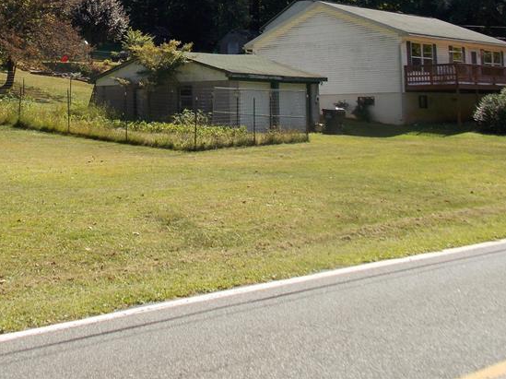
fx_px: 818
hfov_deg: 33.5
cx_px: 114
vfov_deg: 25.1
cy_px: 26
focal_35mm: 56
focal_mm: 5.3
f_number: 3.3
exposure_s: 1/500
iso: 80
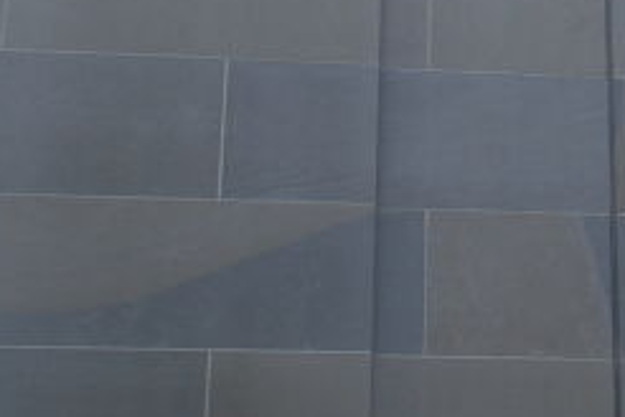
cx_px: 949
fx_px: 2535
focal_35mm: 146
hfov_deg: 13.2
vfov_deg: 9.2
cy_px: -177
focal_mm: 30
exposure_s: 1/90
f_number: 5.6
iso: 100
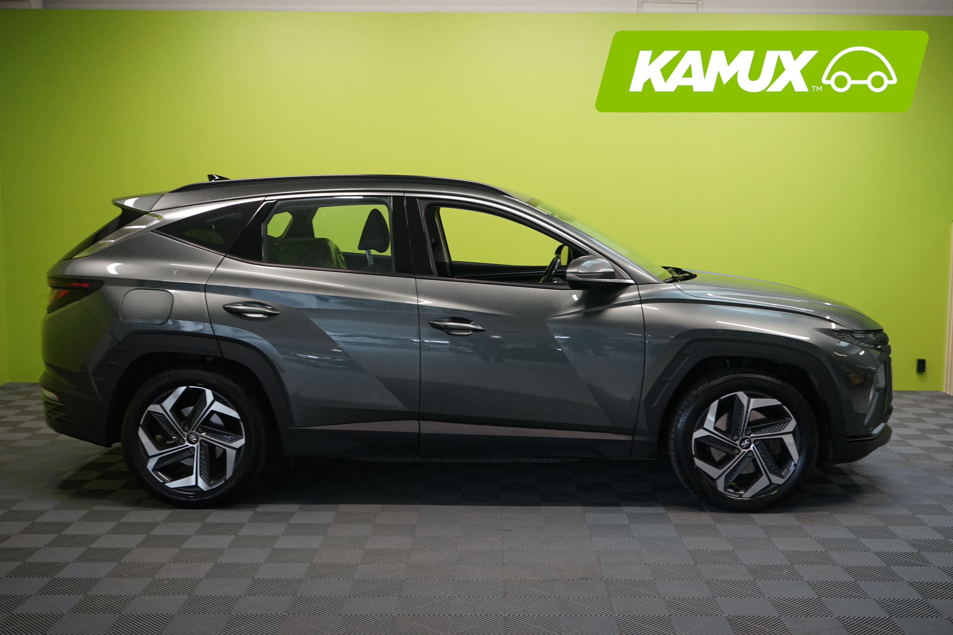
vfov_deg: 32.6
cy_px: 318
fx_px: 1085
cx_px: 476
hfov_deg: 47.4
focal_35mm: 41
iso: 2000
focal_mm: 41
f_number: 7.1
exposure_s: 1/30
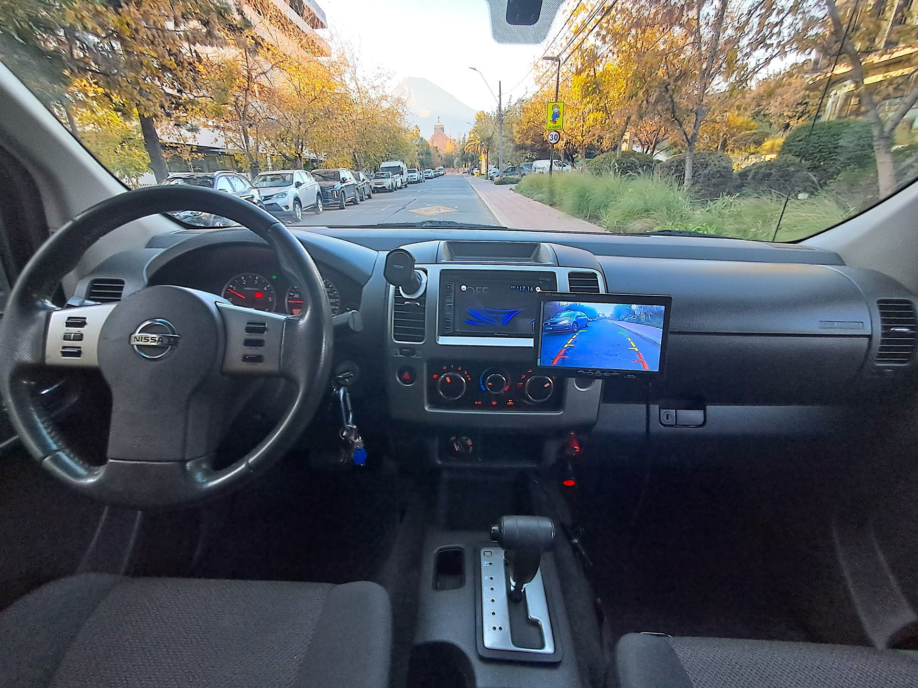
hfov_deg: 94.5
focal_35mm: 16
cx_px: 459
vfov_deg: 78.1
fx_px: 424
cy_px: 344
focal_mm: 1.64
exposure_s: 1/40
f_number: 2.2
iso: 64
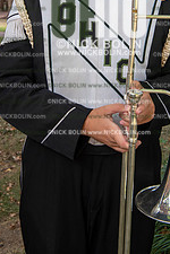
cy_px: 24
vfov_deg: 24.6
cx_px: 99
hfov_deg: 17.1
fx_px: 567
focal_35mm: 80
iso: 500
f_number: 8
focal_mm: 40
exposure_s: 1/100
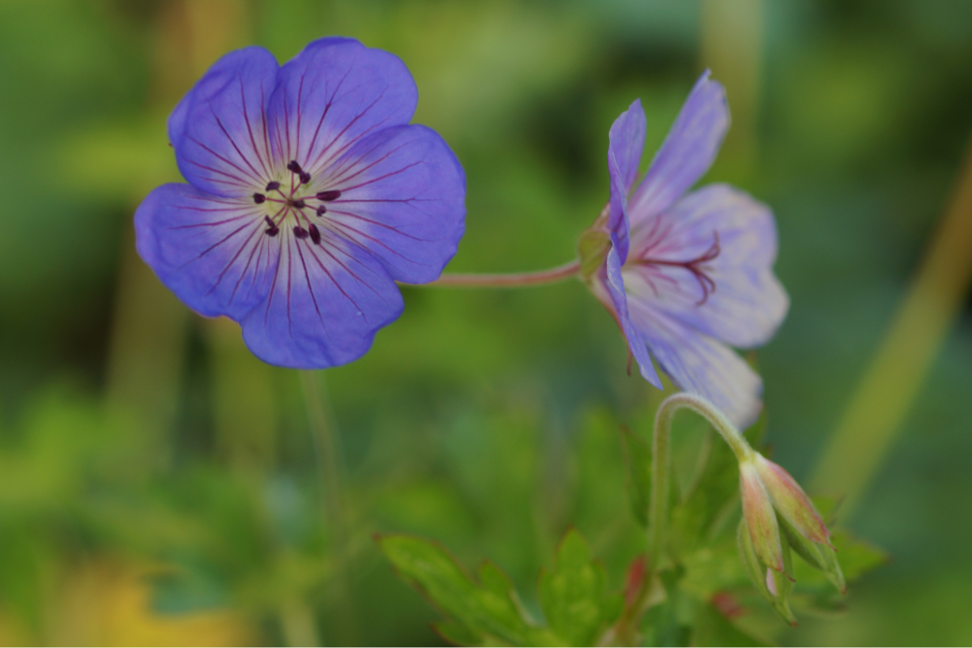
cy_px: 324
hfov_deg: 13.7
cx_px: 486
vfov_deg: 9.1
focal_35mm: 150
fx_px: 4050
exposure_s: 1/160
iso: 160
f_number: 4
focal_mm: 100
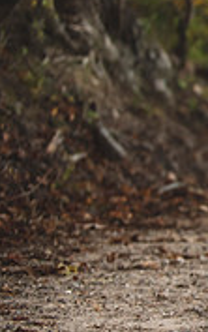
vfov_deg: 8.9
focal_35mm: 234
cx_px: 542
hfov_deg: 5.4
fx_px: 2117
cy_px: 67
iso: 400
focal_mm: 70
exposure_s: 1/320
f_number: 2.8
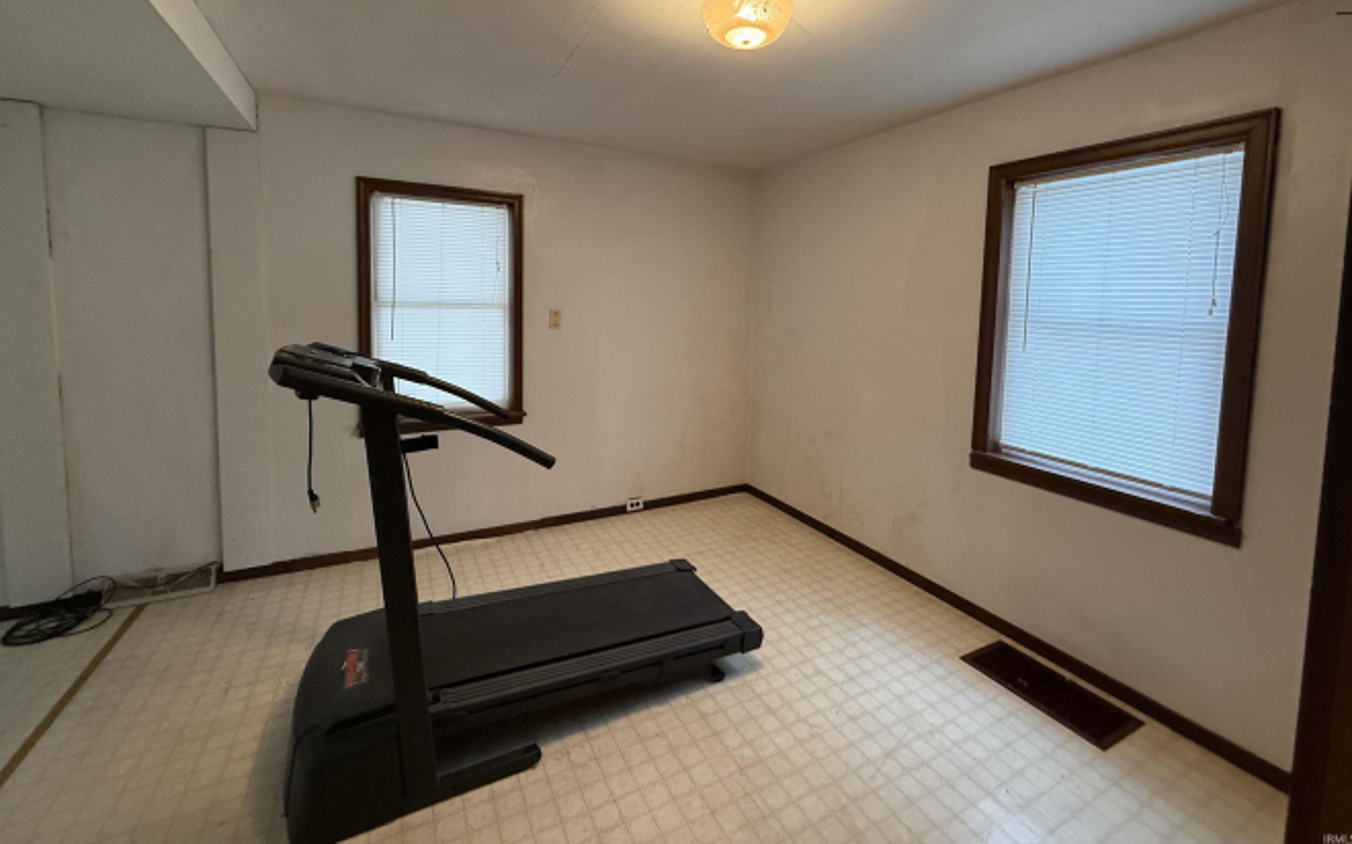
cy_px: 336
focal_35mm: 15
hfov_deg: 101.5
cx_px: 675
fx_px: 553
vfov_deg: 73.9
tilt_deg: -3.6
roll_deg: -0.4
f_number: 2.2
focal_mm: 2.22
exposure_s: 1/60
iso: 500
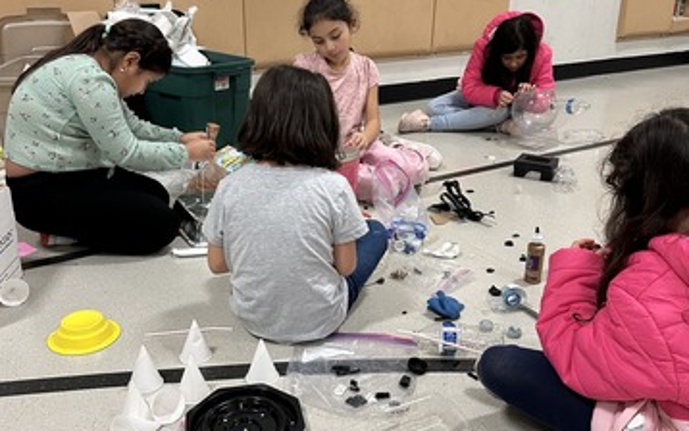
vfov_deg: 36.3
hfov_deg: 55.3
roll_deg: -0.1
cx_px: 337
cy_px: 209
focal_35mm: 35
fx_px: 657
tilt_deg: -19.9
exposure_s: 1/60
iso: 250
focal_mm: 6.86
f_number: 1.78
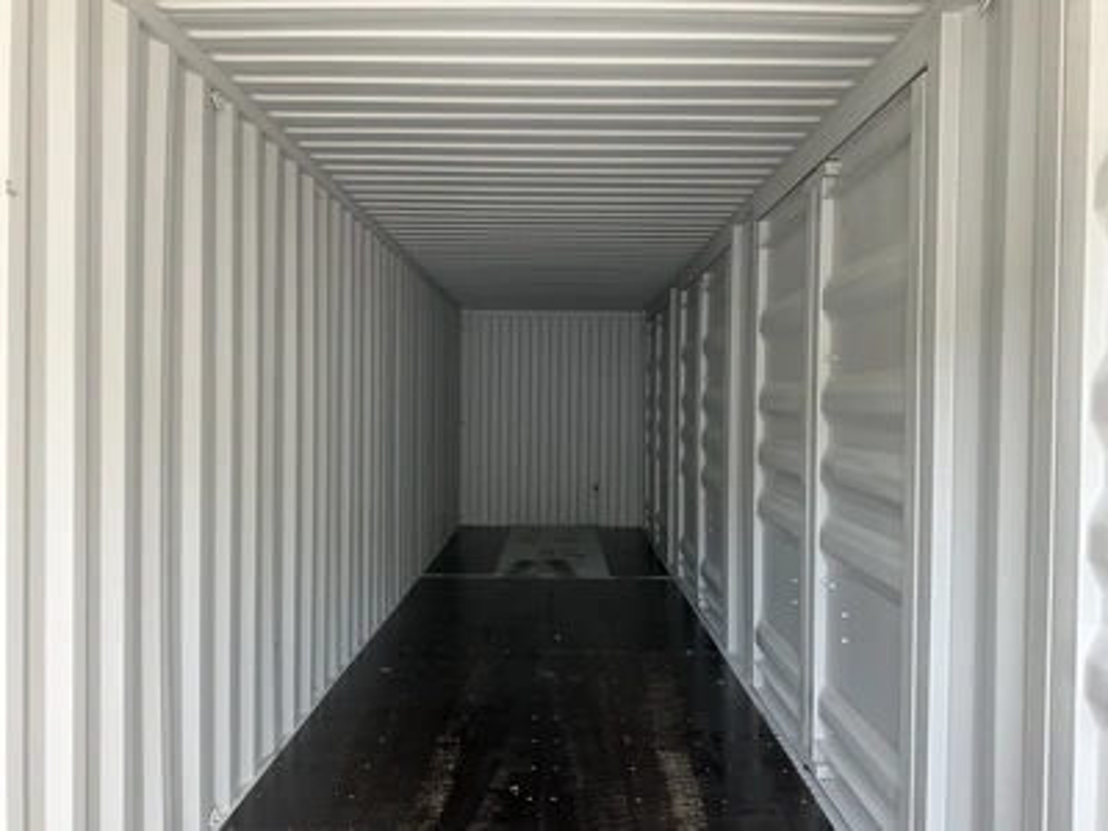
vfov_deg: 48.2
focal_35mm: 29
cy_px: 416
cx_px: 554
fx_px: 928
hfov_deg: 61.7
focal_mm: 3
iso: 40
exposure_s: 1/122
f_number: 1.8
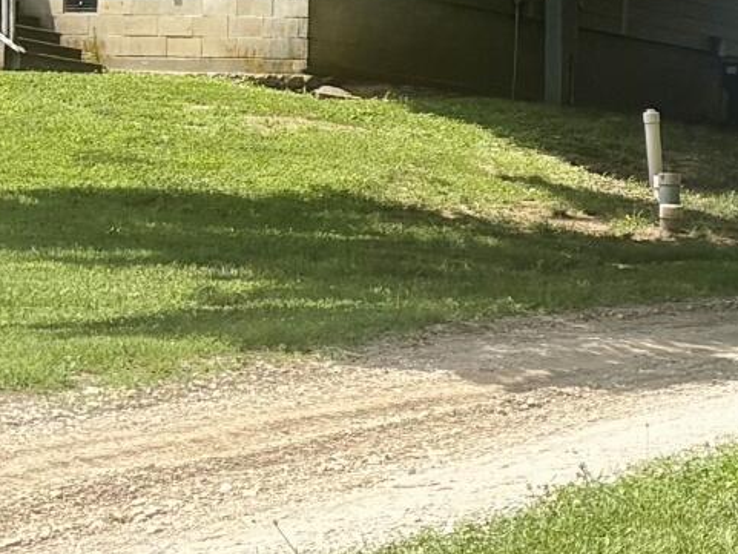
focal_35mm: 162
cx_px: 1502
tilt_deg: -0.6
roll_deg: +0.0
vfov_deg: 9.2
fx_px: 3455
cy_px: 402
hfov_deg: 11.0
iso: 50
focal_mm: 5.96
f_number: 1.6
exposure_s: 1/1953
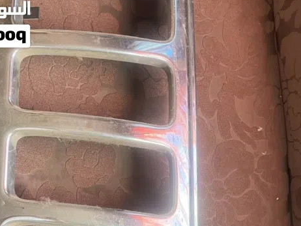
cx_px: 128
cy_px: 141
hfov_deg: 51.1
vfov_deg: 39.4
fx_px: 313
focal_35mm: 36
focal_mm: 5.7
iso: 100
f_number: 1.5
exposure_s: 1/50
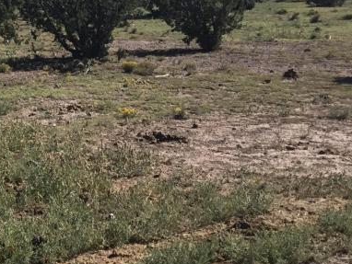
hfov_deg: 22.0
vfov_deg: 17.4
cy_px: -3
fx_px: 845
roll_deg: +1.4
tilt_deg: +0.3
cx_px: -54
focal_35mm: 83
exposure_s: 1/1235
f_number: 2.4
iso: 25
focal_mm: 3.3
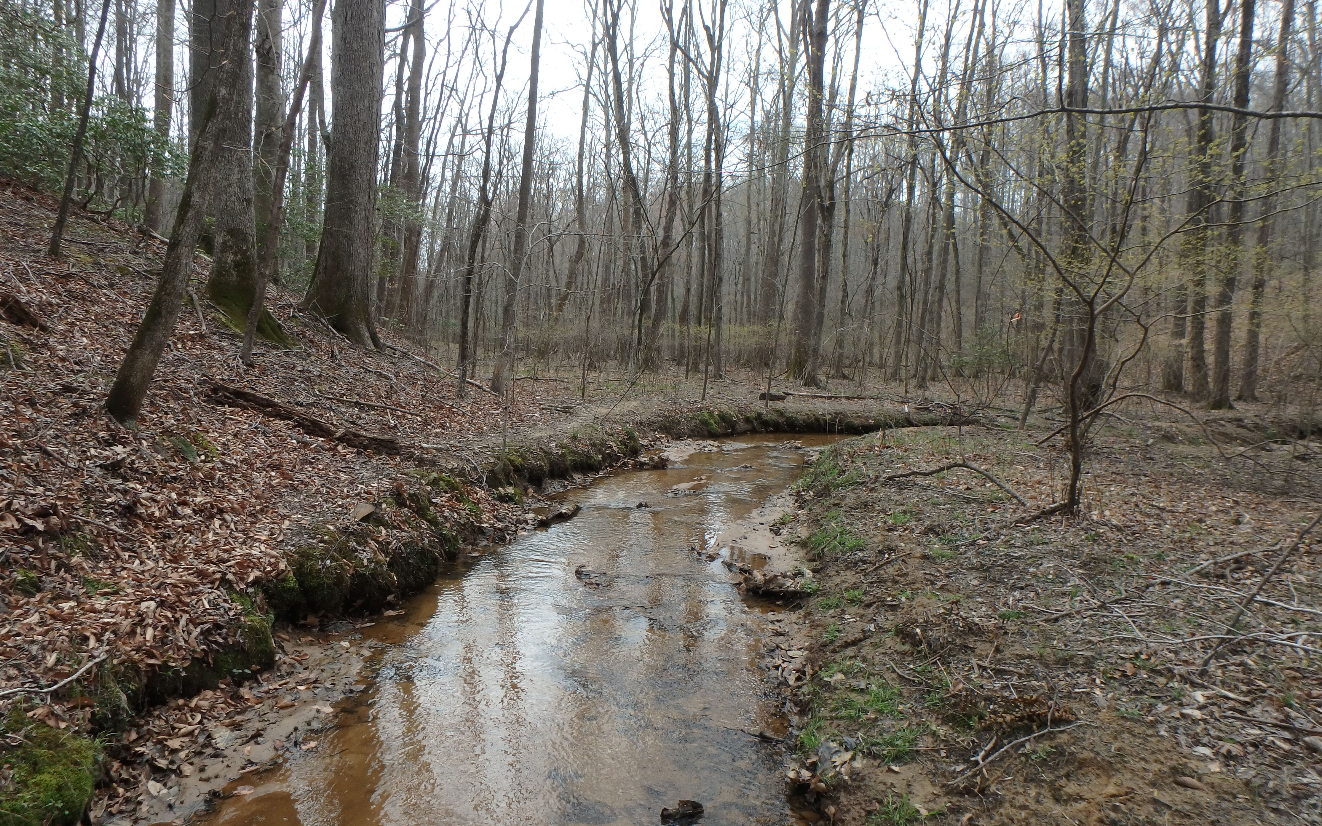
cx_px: 650
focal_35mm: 23
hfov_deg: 77.2
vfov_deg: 52.9
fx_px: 829
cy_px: 444
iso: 125
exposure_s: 1/400
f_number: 3.5
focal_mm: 3.7
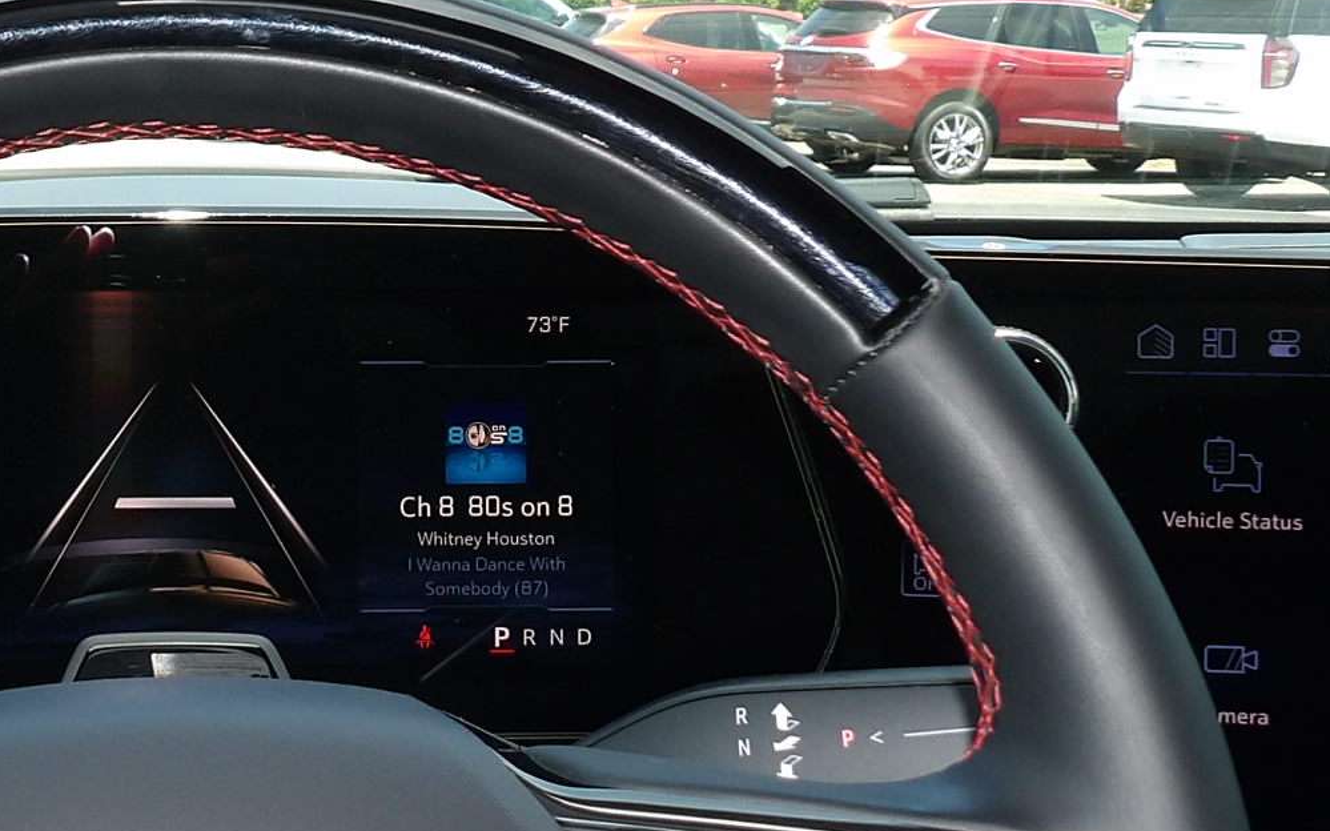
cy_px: 324
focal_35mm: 66
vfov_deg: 19.7
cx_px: 142
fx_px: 2392
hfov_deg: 29.8
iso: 100
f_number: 3.2
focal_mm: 4.3
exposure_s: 1/181
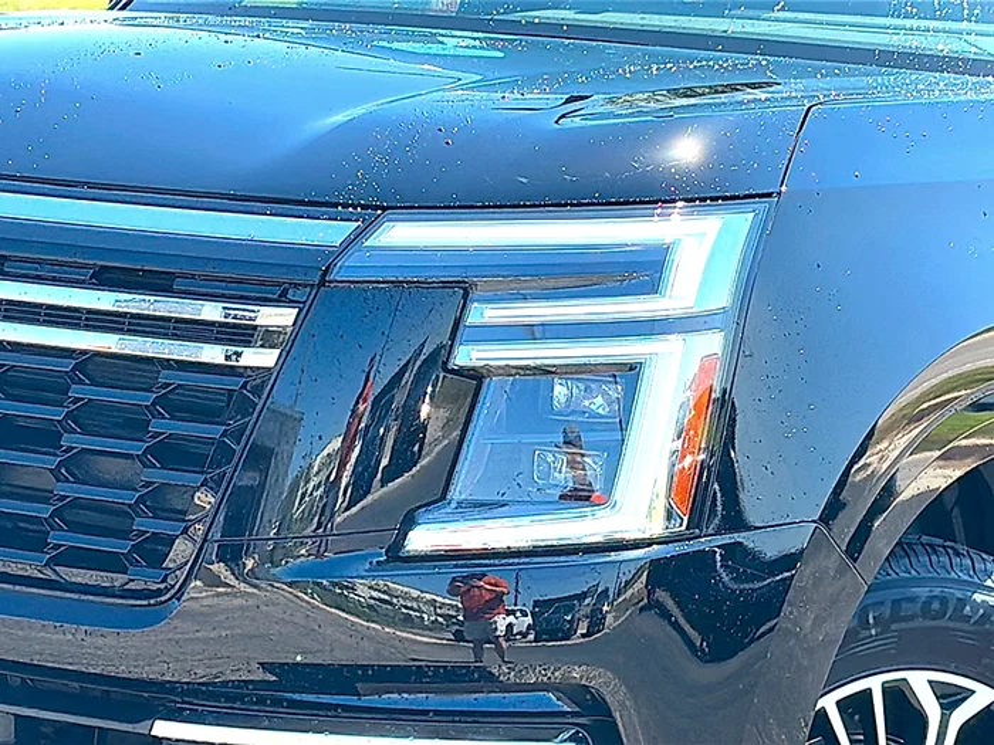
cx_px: 497
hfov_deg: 19.6
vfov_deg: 14.8
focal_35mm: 100
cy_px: 372
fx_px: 2872
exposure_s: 1/1727
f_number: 1.78
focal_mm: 6.86
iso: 100
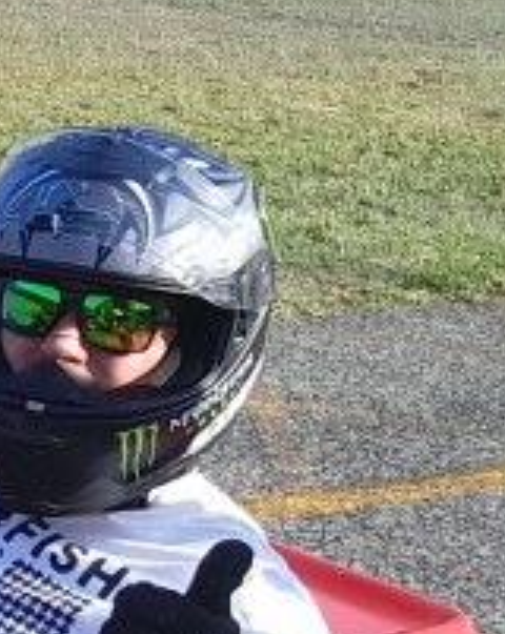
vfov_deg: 14.3
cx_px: -661
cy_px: 404
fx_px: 2530
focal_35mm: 135
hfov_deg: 10.1
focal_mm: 3.98
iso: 40
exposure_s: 1/254
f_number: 1.8
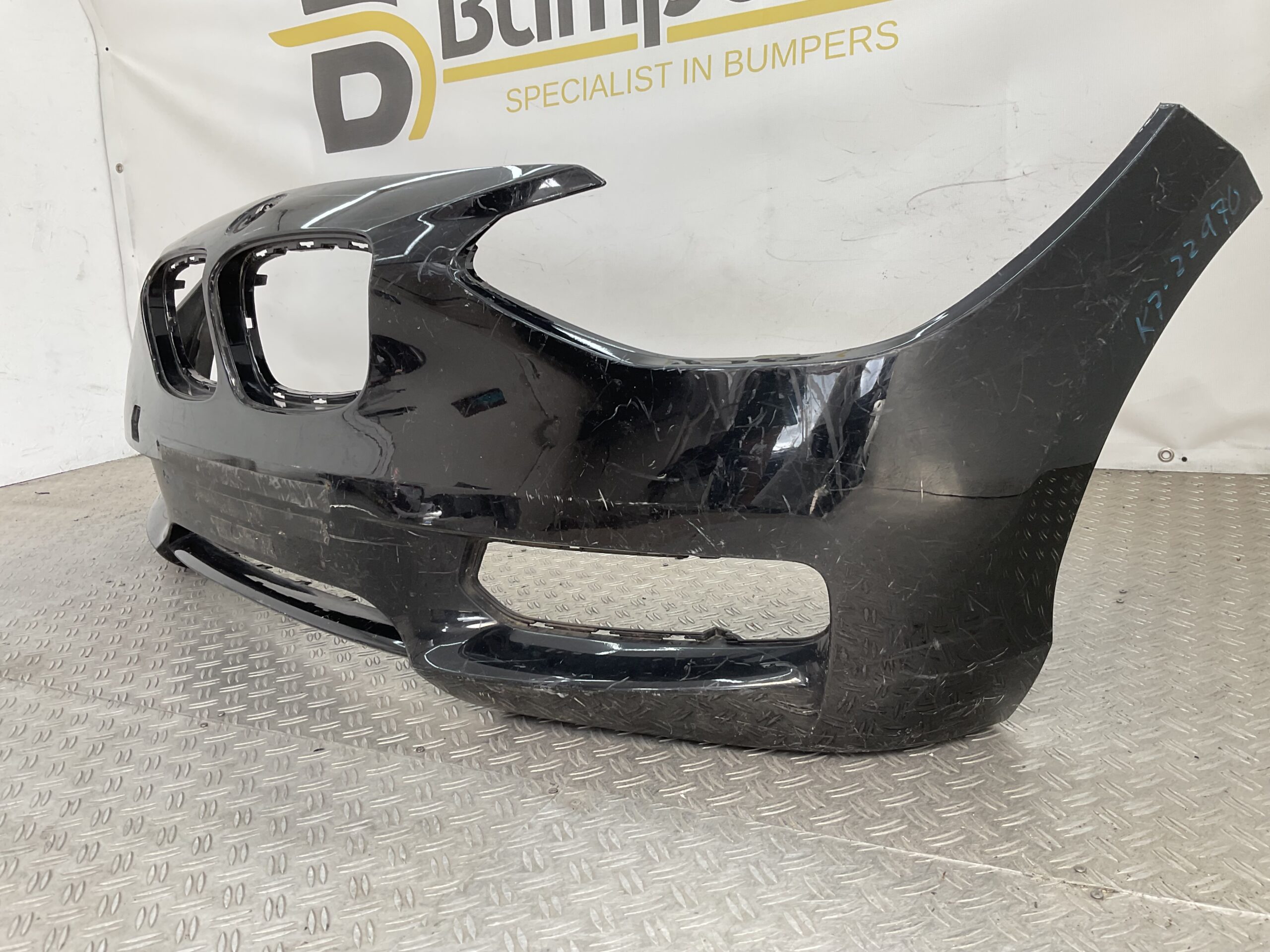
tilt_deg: -13.0
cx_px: 635
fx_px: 1064
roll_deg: +4.9
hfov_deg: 61.7
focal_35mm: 29
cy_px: 476
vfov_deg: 48.2
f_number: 1.8
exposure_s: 1/128
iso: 16
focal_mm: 3
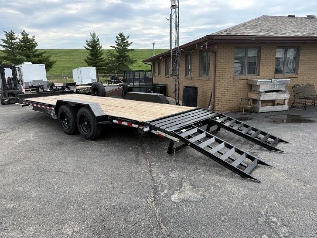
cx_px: 158
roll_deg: +1.8
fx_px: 220
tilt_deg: -12.1
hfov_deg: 71.6
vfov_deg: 56.8
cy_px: 119
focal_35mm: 24
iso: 80
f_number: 1.78
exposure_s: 1/2053
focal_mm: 6.76
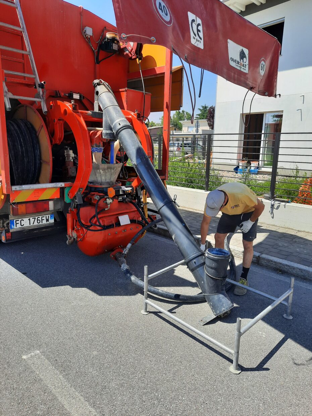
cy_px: 208
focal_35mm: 25
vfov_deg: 69.4
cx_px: 156
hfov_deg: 54.9
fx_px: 300
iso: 32
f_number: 2
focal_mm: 4.6
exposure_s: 1/898
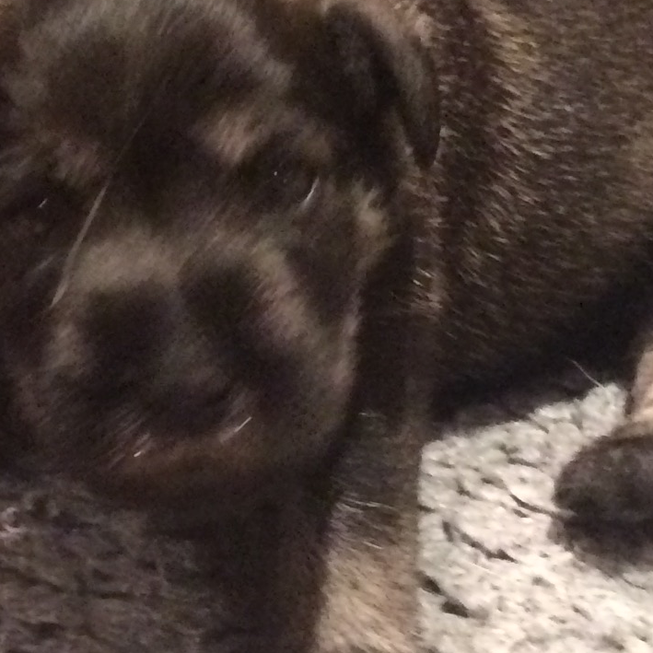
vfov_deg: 14.7
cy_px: 111
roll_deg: +4.2
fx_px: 2518
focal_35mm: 118
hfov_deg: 14.4
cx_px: -90
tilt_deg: -22.6
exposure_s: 1/17
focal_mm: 4.15
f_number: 2.2
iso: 320
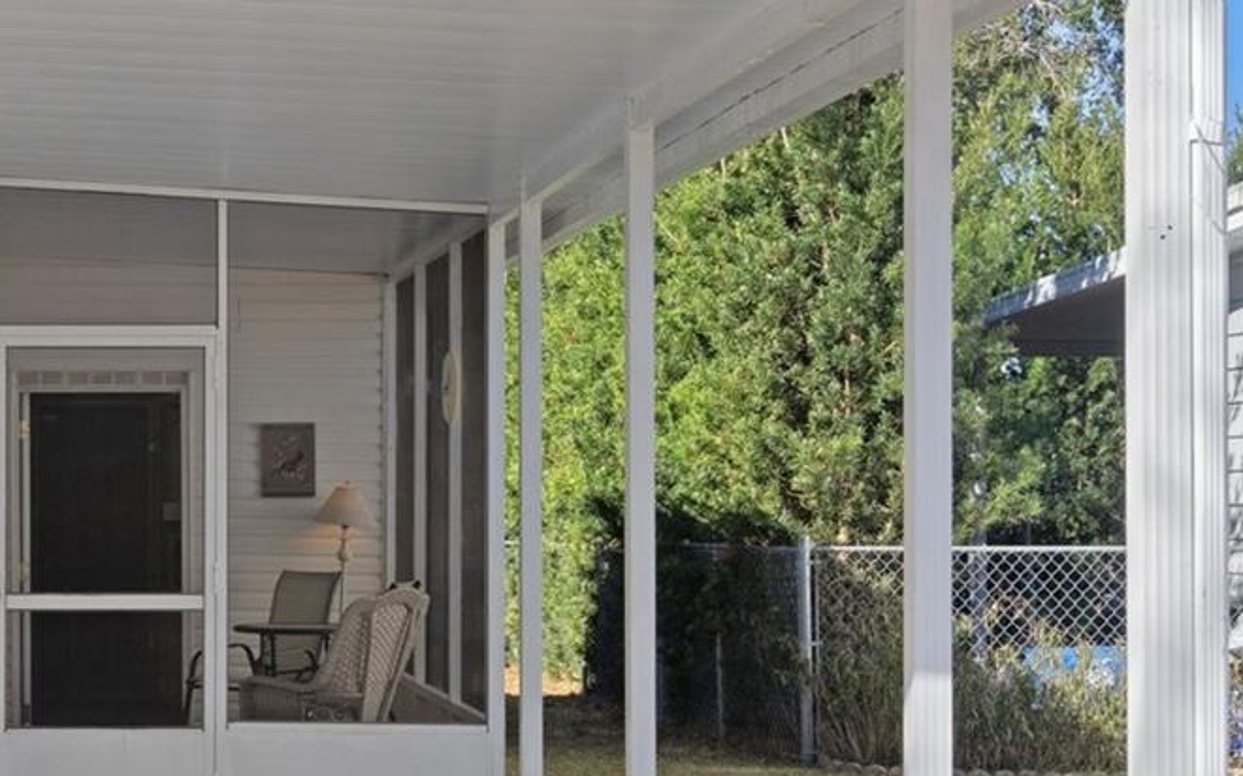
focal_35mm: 84
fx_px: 2845
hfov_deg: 23.7
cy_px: 475
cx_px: 45
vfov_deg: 15.5
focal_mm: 34
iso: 320
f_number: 8
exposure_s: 1/100
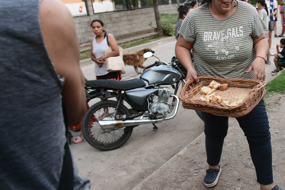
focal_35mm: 36
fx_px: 285
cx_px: 208
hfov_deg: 51.3
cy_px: 72
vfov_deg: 36.7
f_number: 5.6
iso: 2000
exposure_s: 1/100
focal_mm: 24
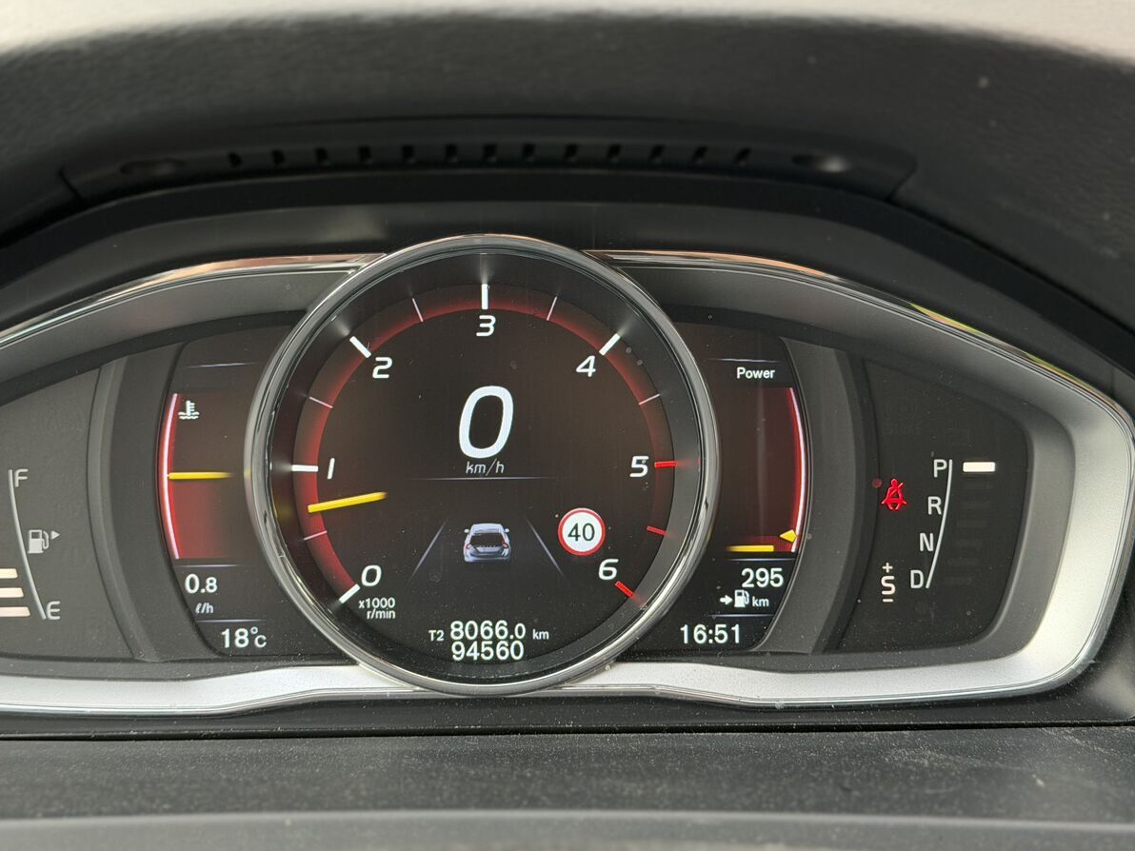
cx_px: 495
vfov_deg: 25.2
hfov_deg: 33.2
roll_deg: -2.1
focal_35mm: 58
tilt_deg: -20.6
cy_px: 393
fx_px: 1902
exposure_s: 1/151
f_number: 1.78
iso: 160
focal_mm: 6.76
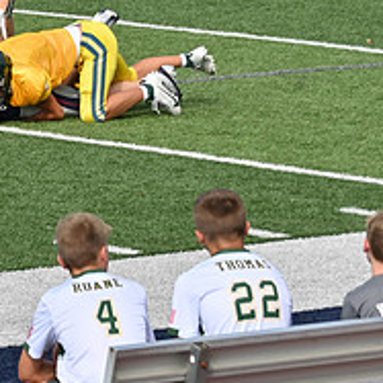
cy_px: 32
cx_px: 14
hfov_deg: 3.9
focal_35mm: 444
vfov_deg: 3.9
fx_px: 5558
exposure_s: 1/800
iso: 140
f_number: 5.3
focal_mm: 112
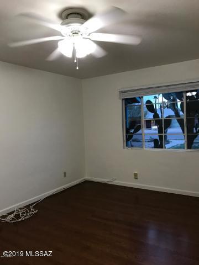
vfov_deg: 63.4
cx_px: 100
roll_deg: +1.7
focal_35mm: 28
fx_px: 215
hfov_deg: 49.7
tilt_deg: -1.4
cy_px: 132
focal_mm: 3.99
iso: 32
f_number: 1.8
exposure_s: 1/30
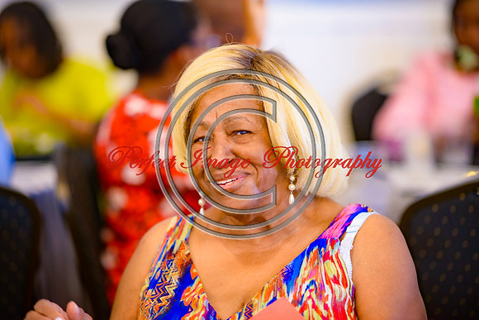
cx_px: 240
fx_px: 1397
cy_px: 160
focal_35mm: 105
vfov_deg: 13.0
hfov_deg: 19.5
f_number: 1.8
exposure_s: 1/100
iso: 800
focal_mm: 105
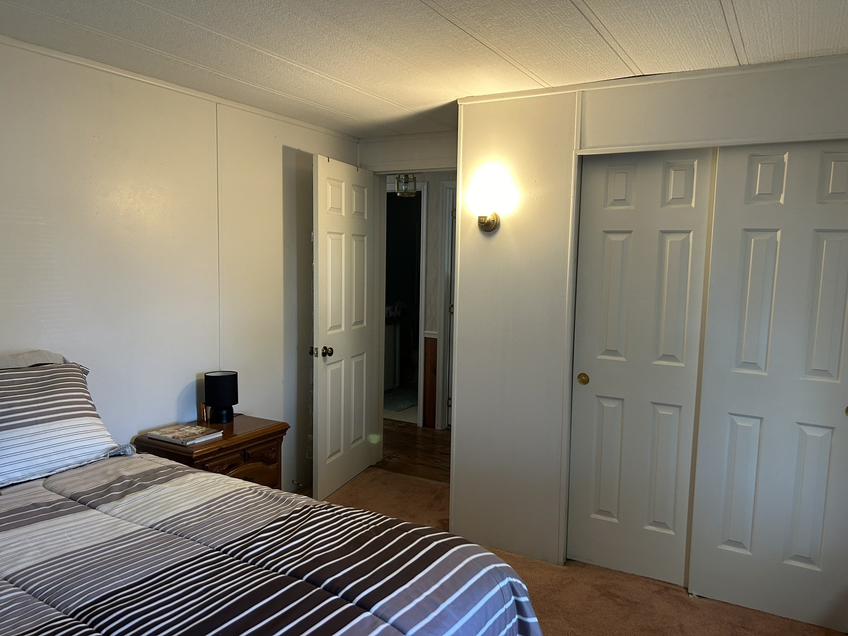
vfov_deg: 53.1
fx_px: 637
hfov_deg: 67.3
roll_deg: -1.5
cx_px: 424
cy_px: 318
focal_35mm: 26
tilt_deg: -5.7
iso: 125
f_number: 1.5
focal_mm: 5.7
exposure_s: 1/60
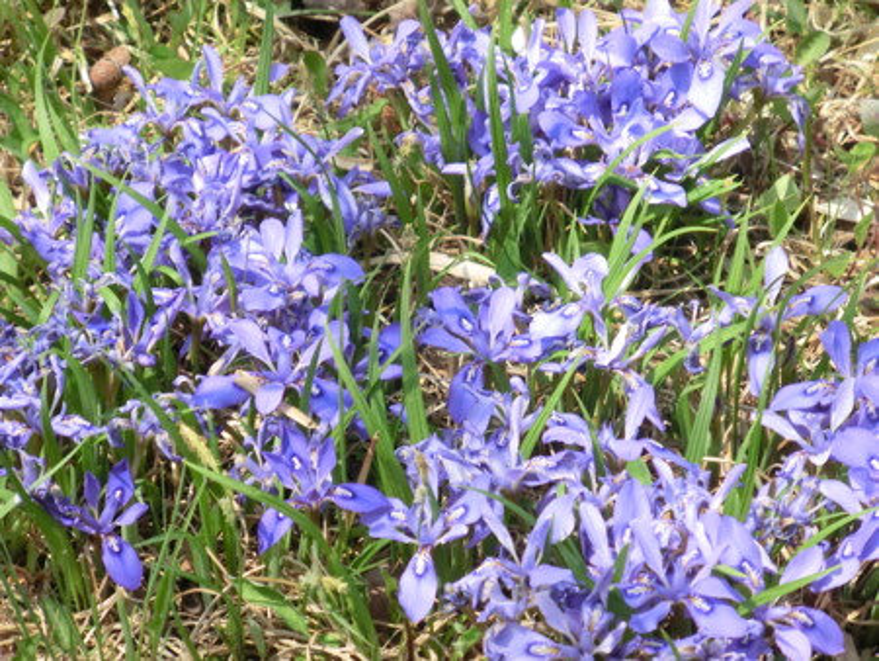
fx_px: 7622
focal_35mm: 300
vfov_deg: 5.0
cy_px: 330
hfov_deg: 6.6
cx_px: 440
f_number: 5.9
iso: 80
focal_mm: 53
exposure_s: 1/200
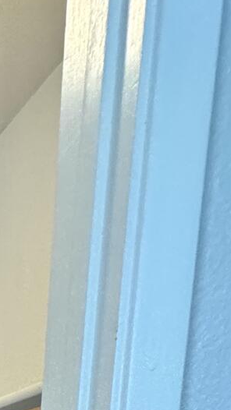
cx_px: -316
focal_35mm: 58
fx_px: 631
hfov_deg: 14.3
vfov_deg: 25.2
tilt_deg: -12.0
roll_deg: +1.5
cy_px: 646
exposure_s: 1/120
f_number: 2.2
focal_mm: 2.22
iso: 200
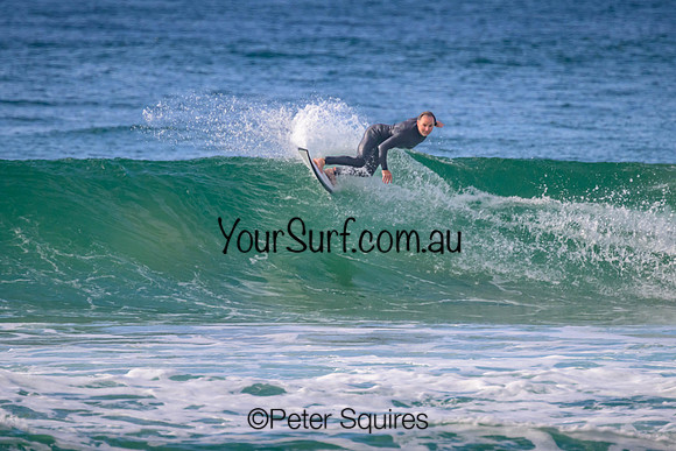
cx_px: 380
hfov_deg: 2.3
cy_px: 219
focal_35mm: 900
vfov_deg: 1.5
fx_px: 16902
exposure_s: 1/2000
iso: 1400
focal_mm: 800
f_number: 11
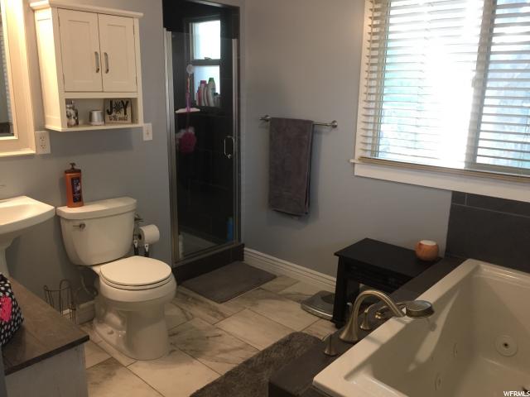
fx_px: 444
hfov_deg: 61.7
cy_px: 198
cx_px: 265
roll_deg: -1.6
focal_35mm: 29
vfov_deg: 48.2
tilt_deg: -15.0
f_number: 2.2
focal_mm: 4.15
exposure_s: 1/30
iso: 125
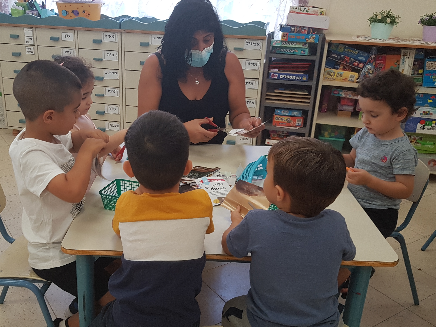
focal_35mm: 35
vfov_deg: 40.7
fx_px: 441
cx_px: 173
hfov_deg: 52.3
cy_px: 164
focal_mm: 4.2
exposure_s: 1/100
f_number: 1.7
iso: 80
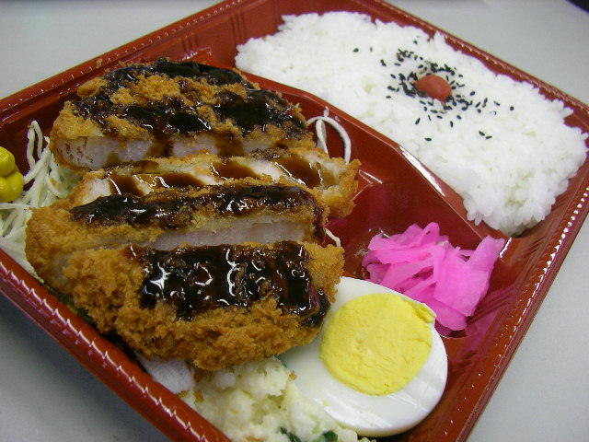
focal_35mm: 38
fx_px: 647
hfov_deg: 49.0
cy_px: 221
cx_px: 294
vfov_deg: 37.7
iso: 100
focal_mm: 6
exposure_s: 1/28.1
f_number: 2.9
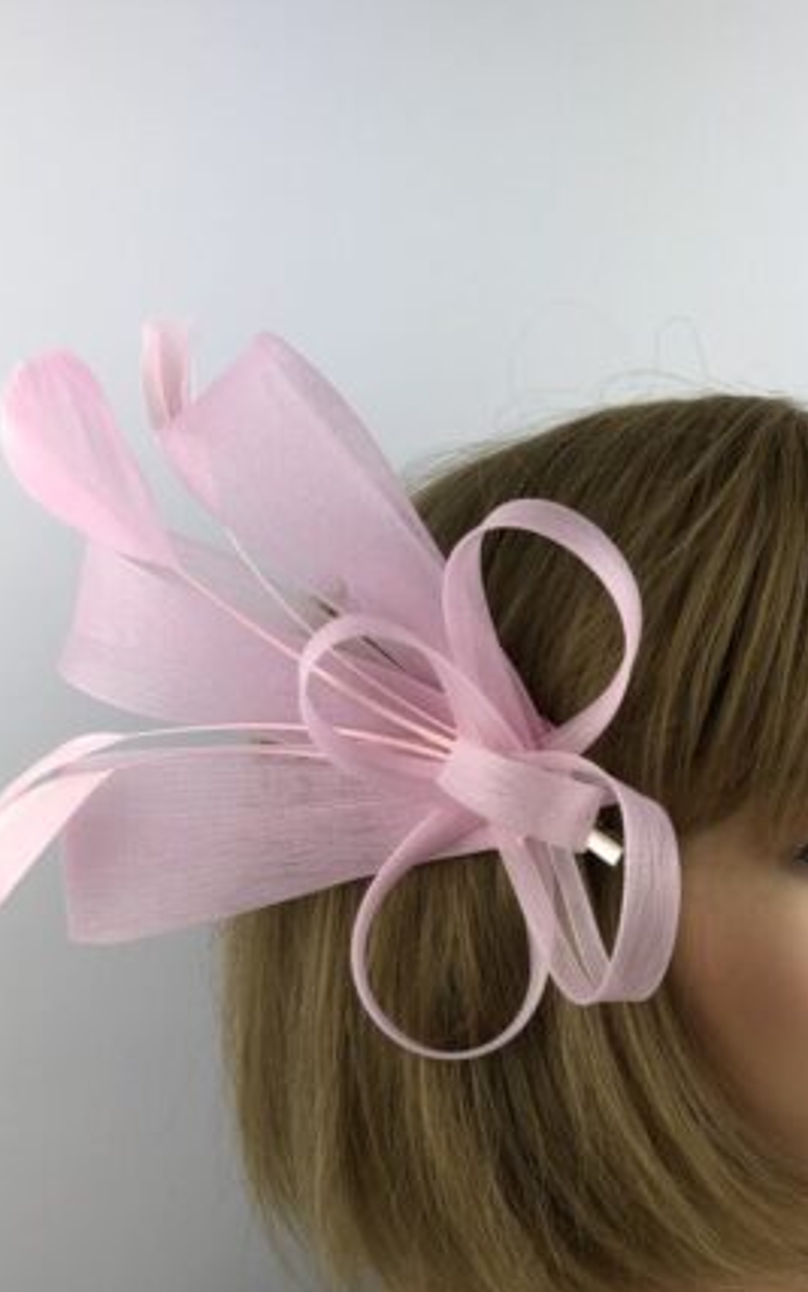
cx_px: 484
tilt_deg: -6.1
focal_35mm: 30
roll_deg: -0.8
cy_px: 648
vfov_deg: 62.9
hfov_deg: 41.7
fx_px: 1057
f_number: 1.8
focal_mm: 3.99
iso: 20
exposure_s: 1/298
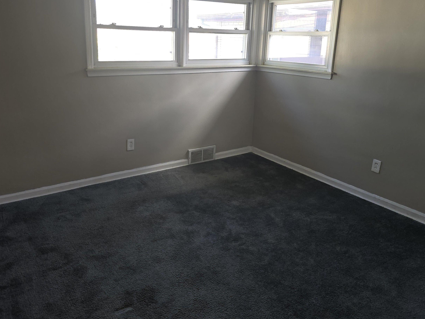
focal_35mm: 29
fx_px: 356
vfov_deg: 47.9
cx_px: 204
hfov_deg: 61.6
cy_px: 127
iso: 80
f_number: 1.7
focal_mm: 6.3
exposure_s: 1/60
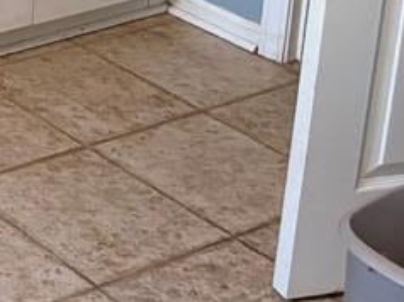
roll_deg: +0.4
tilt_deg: -12.7
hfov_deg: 14.5
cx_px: -407
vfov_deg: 11.9
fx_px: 1306
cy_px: -288
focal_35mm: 112
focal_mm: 5.96
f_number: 1.6
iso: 160
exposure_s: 1/60
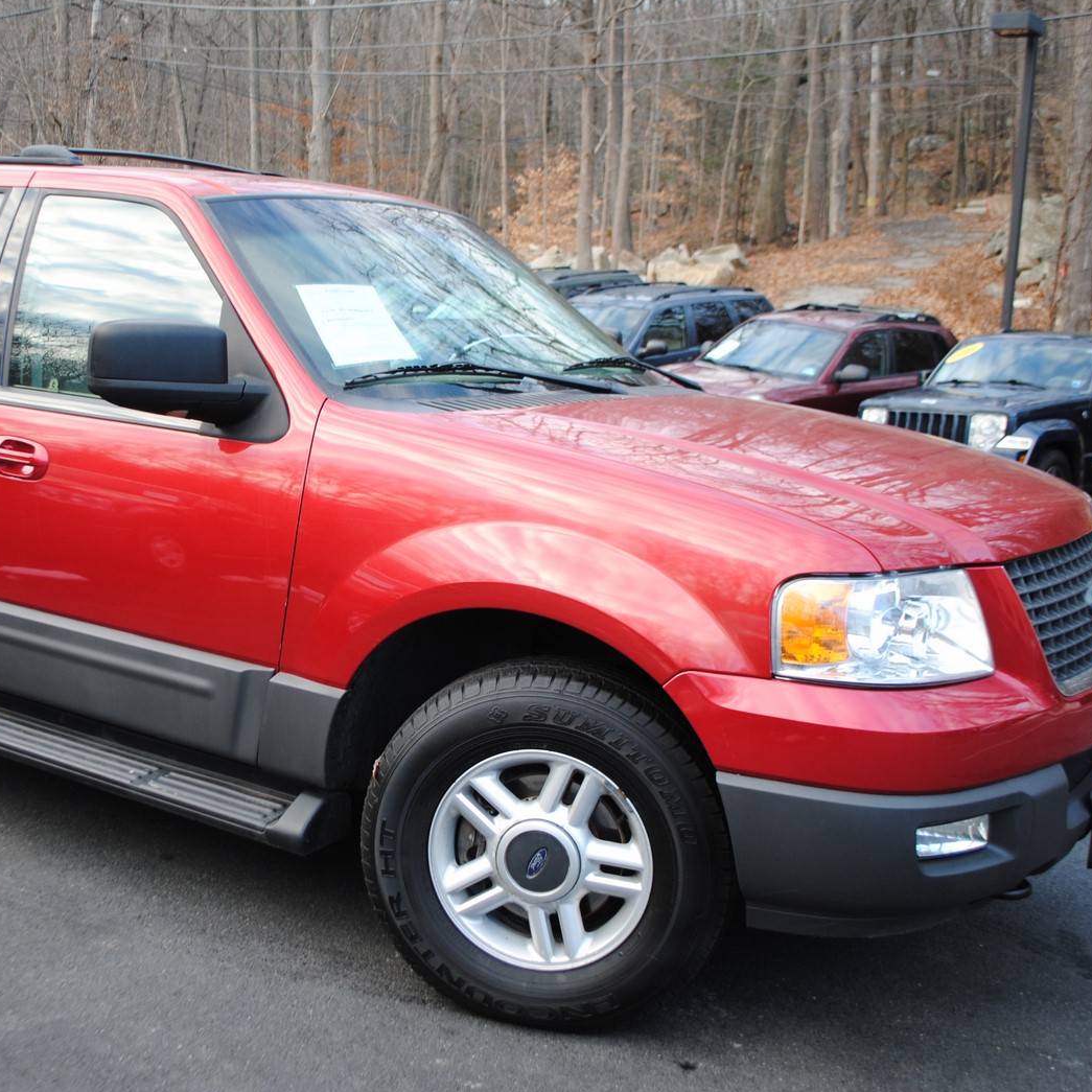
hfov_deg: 38.6
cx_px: 338
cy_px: 551
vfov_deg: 39.2
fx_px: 1535
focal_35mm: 43
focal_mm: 22
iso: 200
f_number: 3.8
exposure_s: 1/60
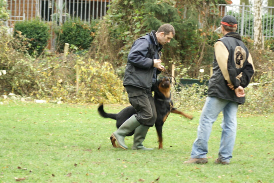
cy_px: 94
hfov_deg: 9.5
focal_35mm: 216
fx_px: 1642
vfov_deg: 6.4
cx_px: 137
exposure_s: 1/60
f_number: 5.6
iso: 400
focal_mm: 135
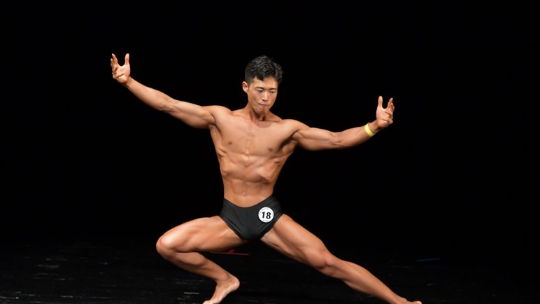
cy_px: 174
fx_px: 4739
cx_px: 270
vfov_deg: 3.7
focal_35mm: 331
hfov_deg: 6.5
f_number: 5.6
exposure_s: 1/400
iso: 4000
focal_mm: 210
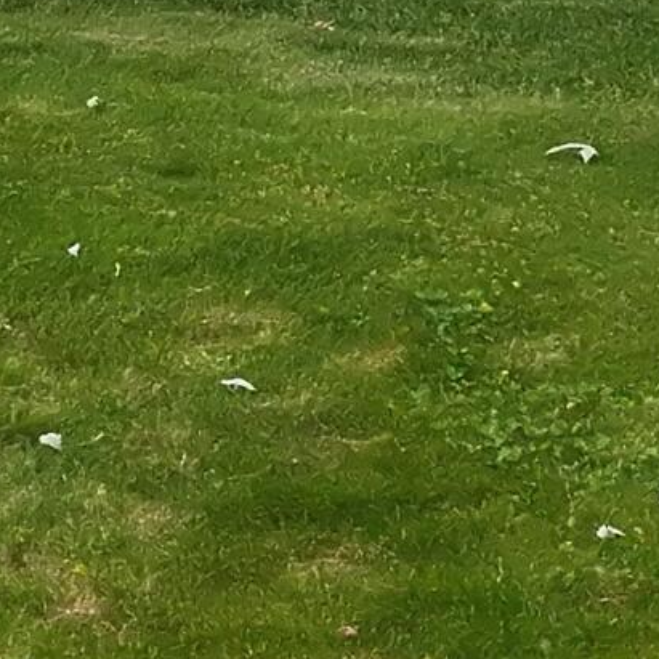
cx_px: -1459
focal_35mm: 155
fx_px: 3338
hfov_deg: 8.8
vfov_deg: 10.7
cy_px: -449
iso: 290
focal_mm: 6.72
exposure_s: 1/1500
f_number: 1.7
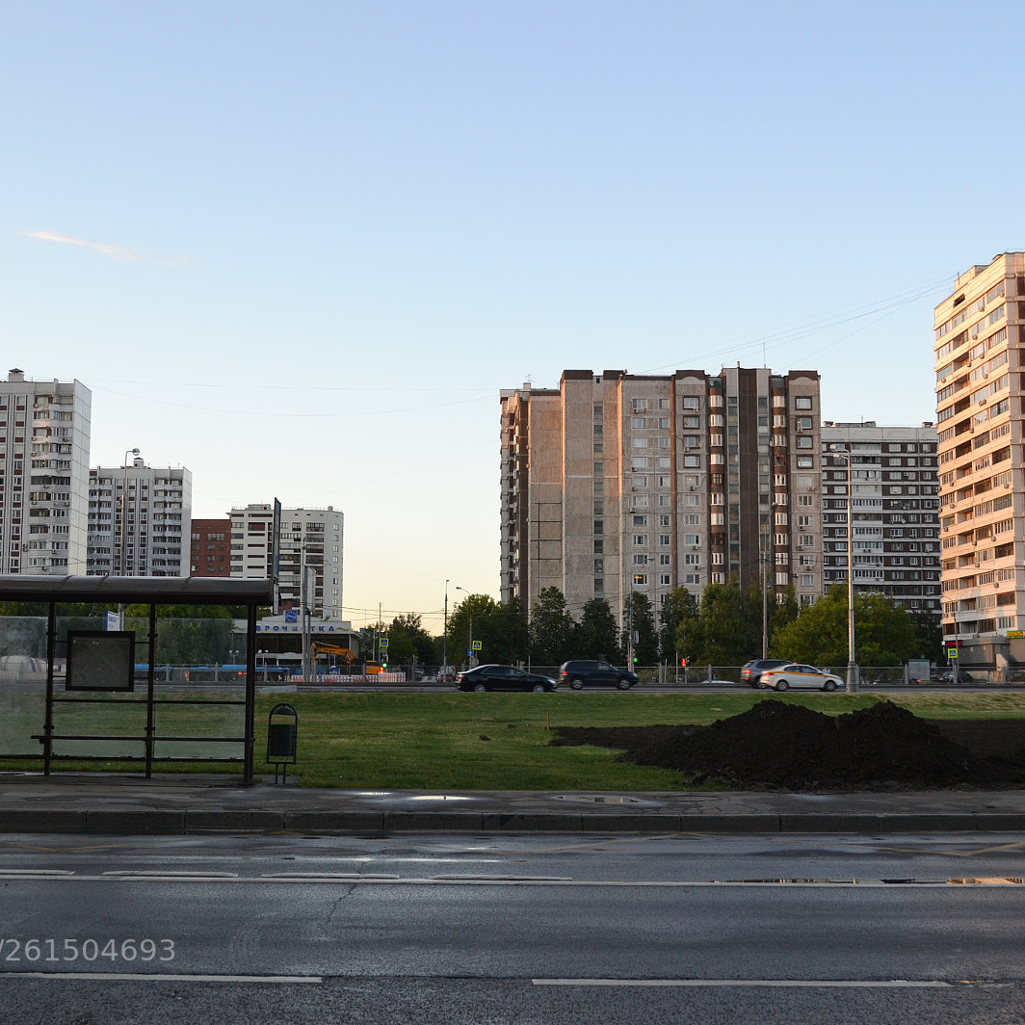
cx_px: 442
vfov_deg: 36.8
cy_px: 512
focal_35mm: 46
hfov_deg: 36.7
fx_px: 1541
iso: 280
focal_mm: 24
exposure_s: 1/125
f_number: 5.6
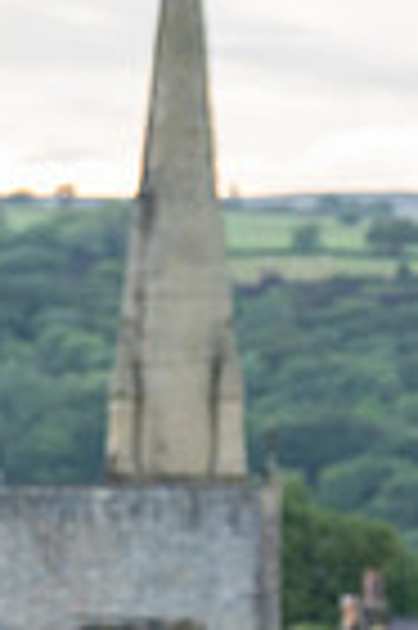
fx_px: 6006
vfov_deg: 6.0
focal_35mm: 344
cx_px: -144
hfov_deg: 4.0
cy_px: 598
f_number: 3.2
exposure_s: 1/640
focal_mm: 107
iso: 1250
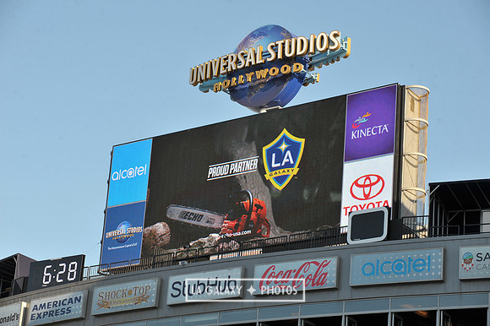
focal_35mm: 105
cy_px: 163
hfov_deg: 19.5
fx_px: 1428
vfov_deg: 13.0
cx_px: 245
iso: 200
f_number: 8
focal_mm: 105
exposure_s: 1/250
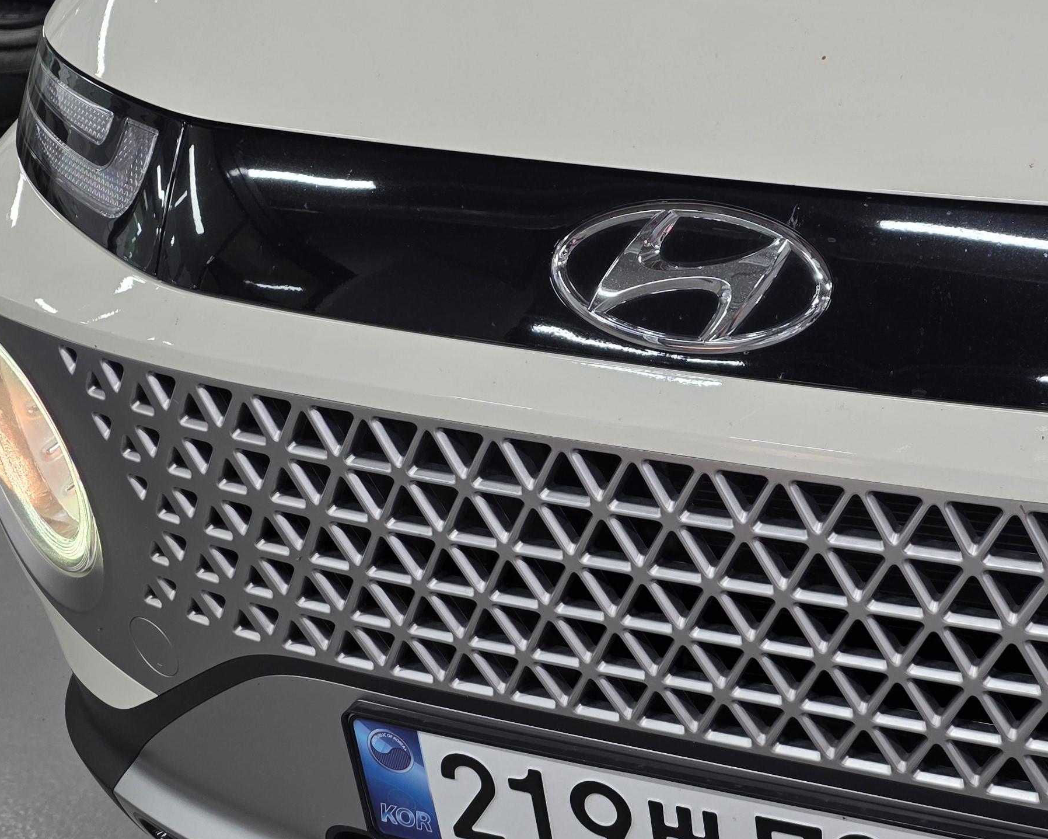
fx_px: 1551
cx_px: 927
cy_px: 464
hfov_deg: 35.3
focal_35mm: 50
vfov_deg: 30.2
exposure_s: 1/50
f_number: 1.7
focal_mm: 6.25
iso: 50
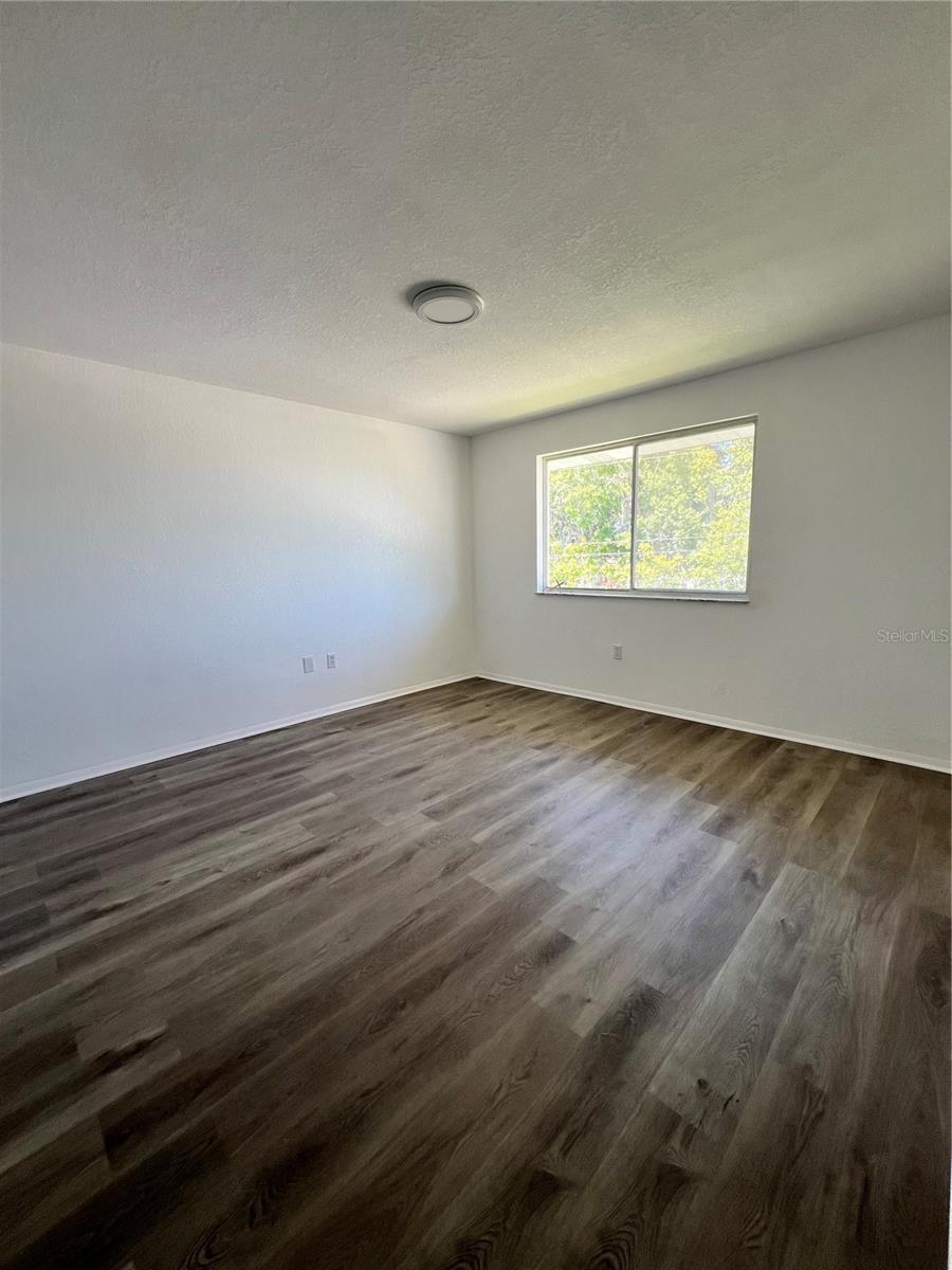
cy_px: 635
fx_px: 477
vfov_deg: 106.2
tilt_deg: -8.0
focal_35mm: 13
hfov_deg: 89.9
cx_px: 476
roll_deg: +2.5
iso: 40
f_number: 1.8
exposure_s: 1/99
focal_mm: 1.57
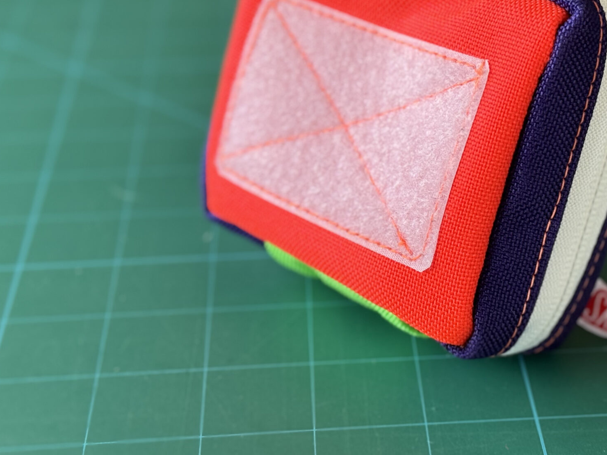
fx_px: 1455
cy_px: 130
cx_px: 418
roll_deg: +0.1
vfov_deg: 17.7
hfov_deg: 23.4
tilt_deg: -26.0
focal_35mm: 83
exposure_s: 1/121
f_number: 1.78
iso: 64
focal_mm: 6.76
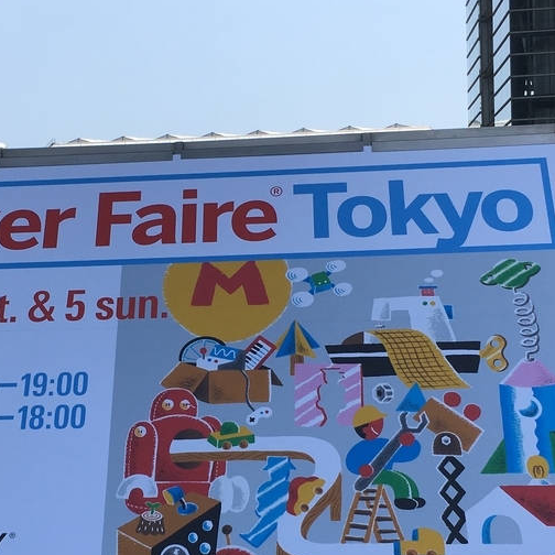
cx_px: 197
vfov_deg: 28.1
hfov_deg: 28.0
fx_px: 1106
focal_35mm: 61
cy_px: 325
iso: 25
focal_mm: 4.15
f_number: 2.2
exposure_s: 1/1832
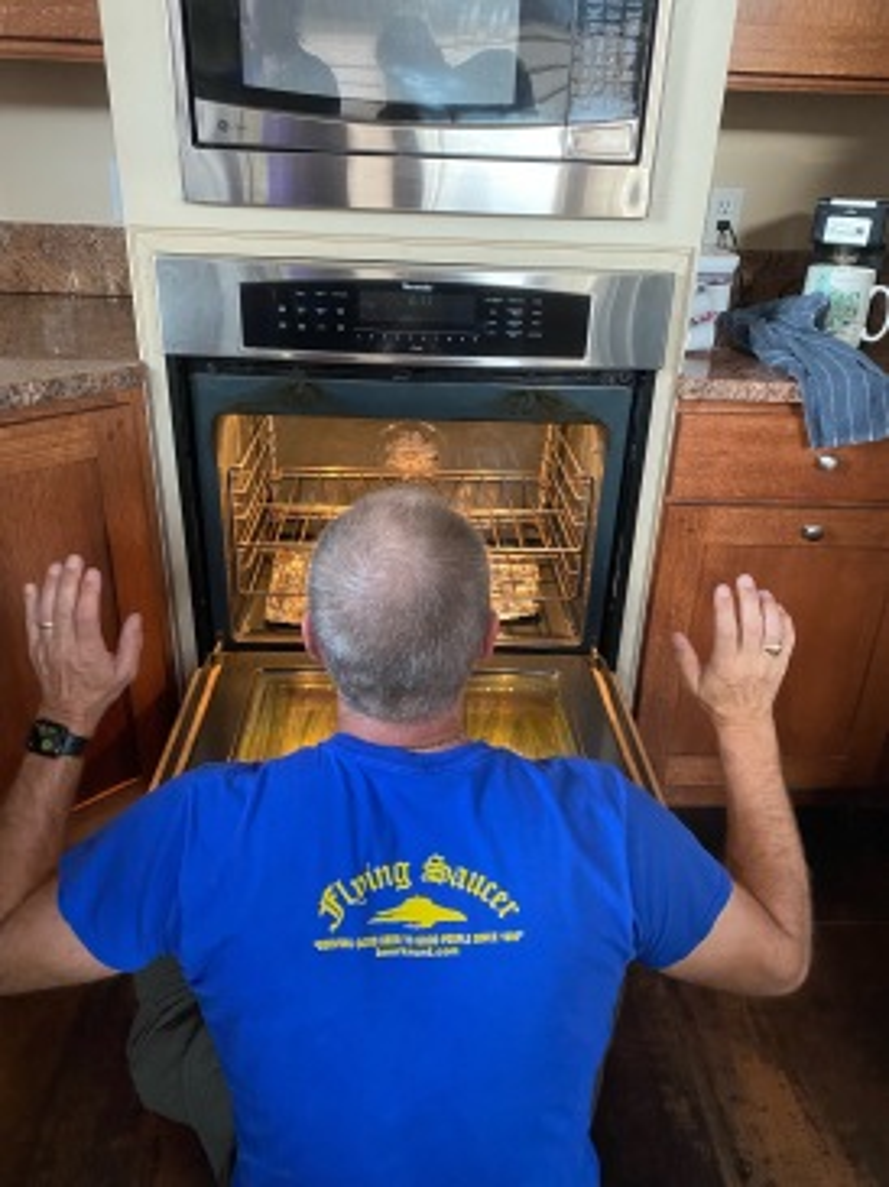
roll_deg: -2.0
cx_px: 444
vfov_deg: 67.3
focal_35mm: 26
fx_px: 891
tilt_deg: -25.4
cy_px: 594
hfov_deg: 53.0
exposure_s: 1/40
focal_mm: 4.25
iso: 500
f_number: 1.8
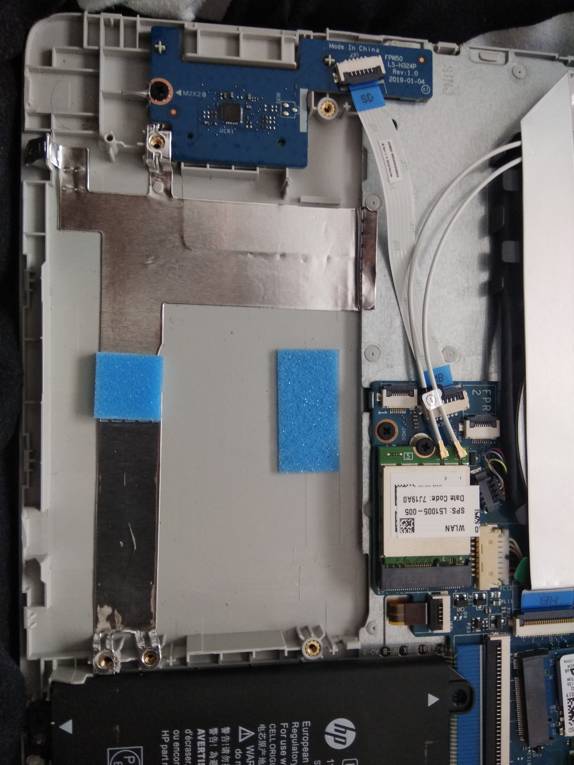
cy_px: 382
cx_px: 287
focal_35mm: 21
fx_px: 464
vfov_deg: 79.0
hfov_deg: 63.4
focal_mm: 3.57
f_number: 2
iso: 320
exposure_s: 1/25
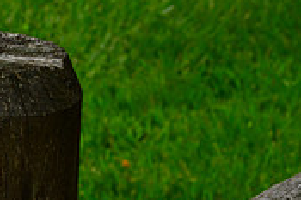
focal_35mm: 339
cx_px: -57
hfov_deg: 6.1
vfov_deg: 4.0
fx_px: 2829
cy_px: 297
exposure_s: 1/100
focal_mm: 68
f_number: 18
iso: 450
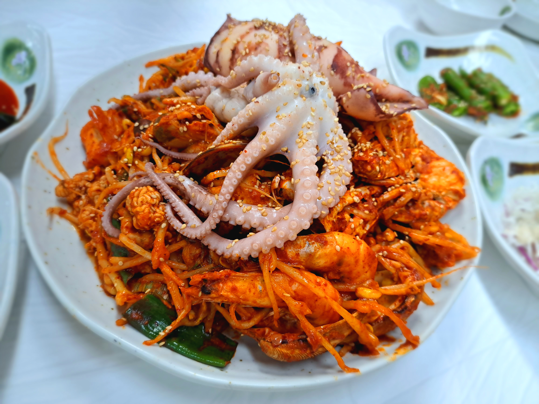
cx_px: 270
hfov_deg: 71.6
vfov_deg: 56.8
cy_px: 202
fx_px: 374
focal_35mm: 24
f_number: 1.8
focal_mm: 5.23
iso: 80
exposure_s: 1/60
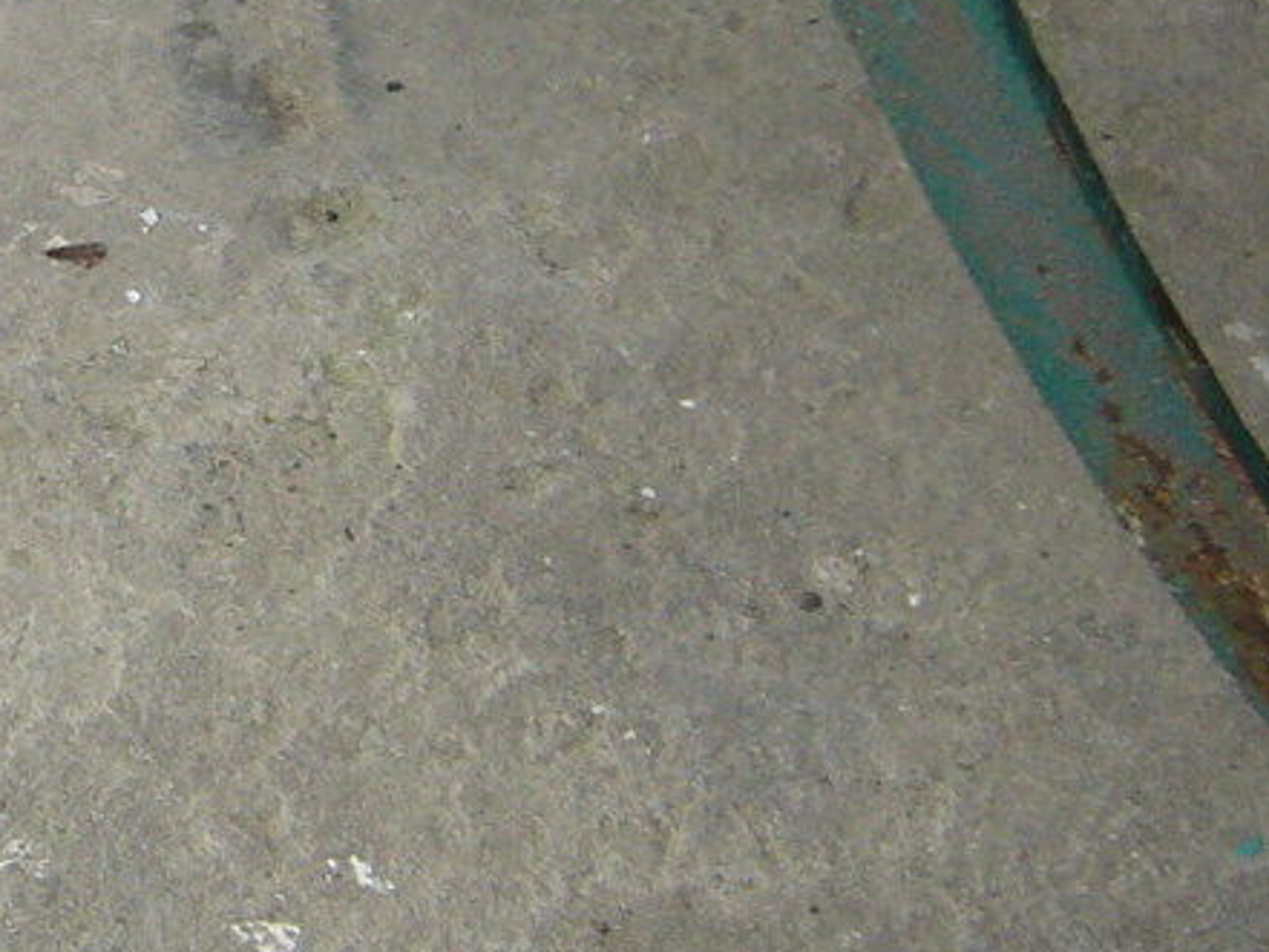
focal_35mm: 127
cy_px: 233
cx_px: -75
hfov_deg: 15.2
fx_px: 4657
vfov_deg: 11.6
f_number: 2.8
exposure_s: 1/15
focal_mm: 5.8
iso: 100
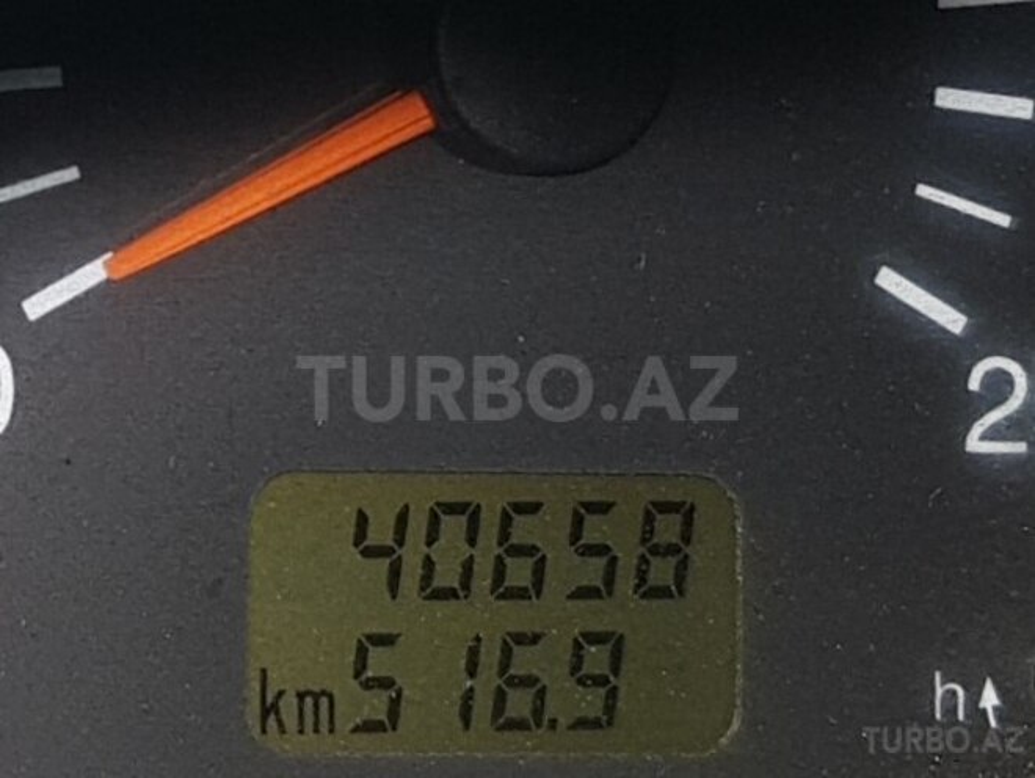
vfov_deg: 53.1
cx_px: 518
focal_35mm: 26
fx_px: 778
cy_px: 389
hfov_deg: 67.3
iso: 40
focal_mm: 4.2
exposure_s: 1/67
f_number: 1.7
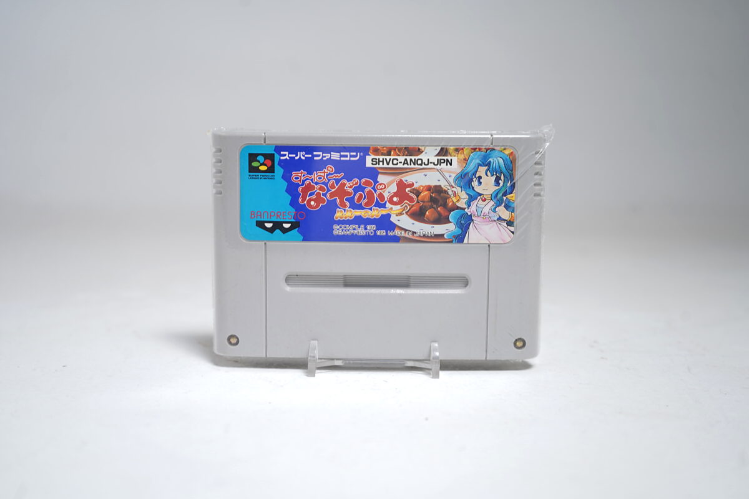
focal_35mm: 41
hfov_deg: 47.4
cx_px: 374
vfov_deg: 32.6
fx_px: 853
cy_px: 250
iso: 64
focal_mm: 41
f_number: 5
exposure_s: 1/4
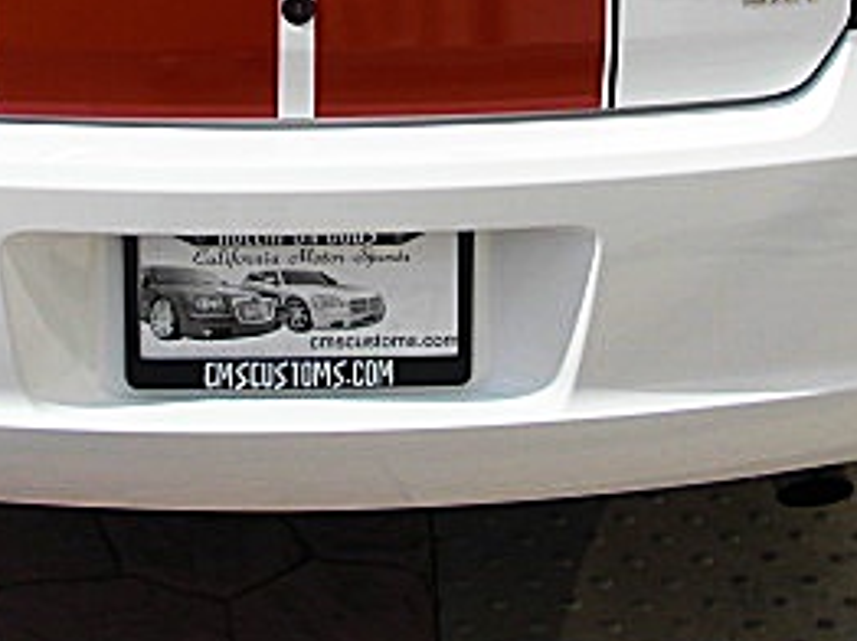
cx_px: 294
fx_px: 2177
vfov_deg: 16.1
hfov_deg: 22.2
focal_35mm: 88
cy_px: -121
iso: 50
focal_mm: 6.3
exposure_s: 1/250
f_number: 7.9
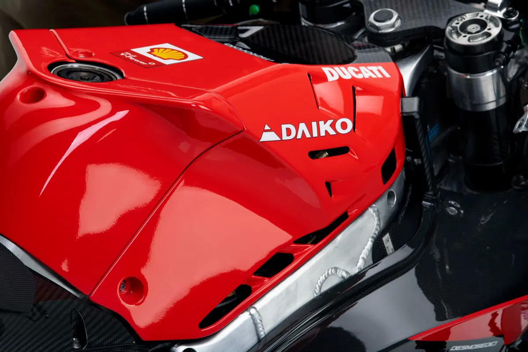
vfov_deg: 6.9
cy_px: 176
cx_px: 264
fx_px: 2933
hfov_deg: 10.3
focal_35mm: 200
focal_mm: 200
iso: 31
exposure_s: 1/200
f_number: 16
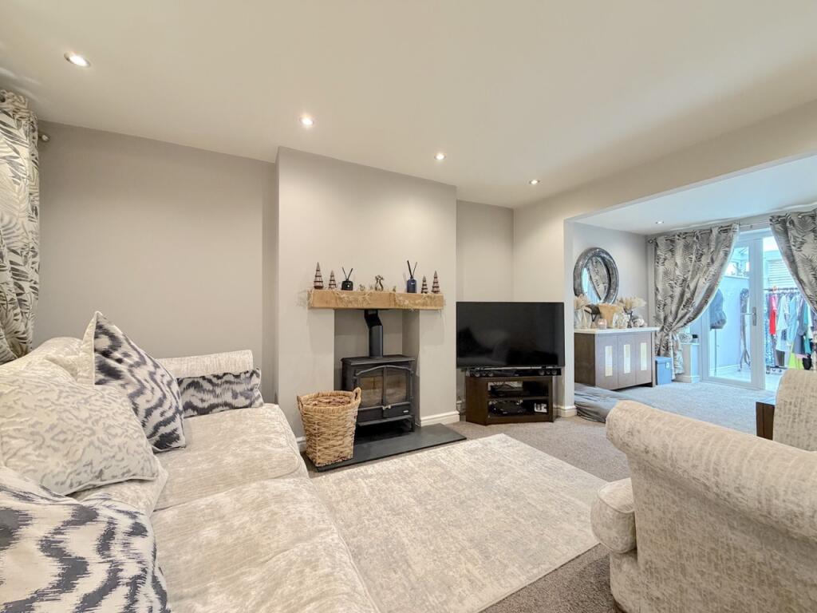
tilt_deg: +1.6
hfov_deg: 102.1
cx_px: 408
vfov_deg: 85.7
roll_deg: -0.3
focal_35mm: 14
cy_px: 306
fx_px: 330
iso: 320
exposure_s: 1/50
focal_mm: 2.22
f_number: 2.2
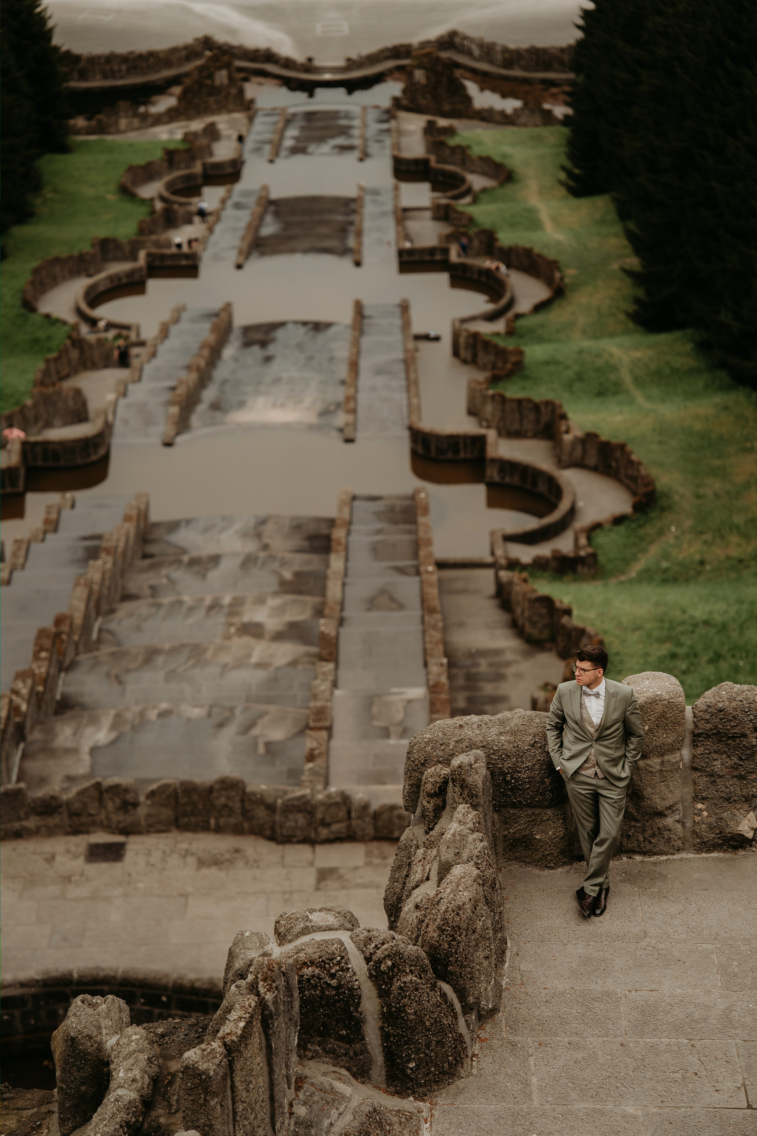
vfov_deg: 23.9
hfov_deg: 16.1
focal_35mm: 85
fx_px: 2681
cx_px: 378
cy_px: 568
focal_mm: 85
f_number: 1.8
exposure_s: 1/2000
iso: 200
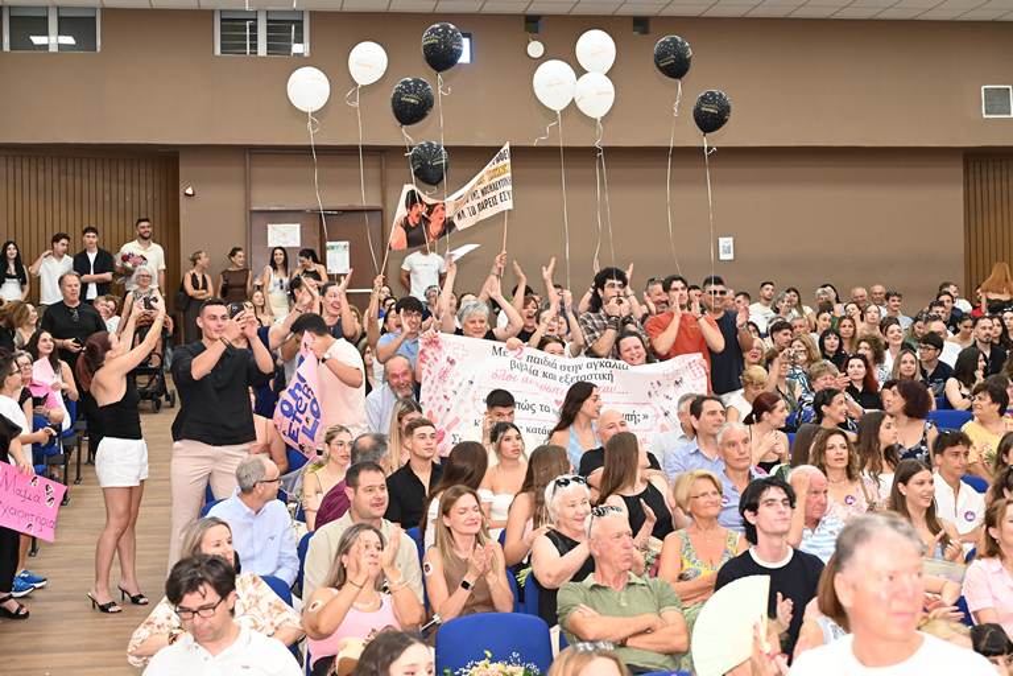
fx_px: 1491
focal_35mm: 53
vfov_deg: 25.5
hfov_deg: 37.5
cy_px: 338
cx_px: 506
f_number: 4
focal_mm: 53
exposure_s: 1/160
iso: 2000
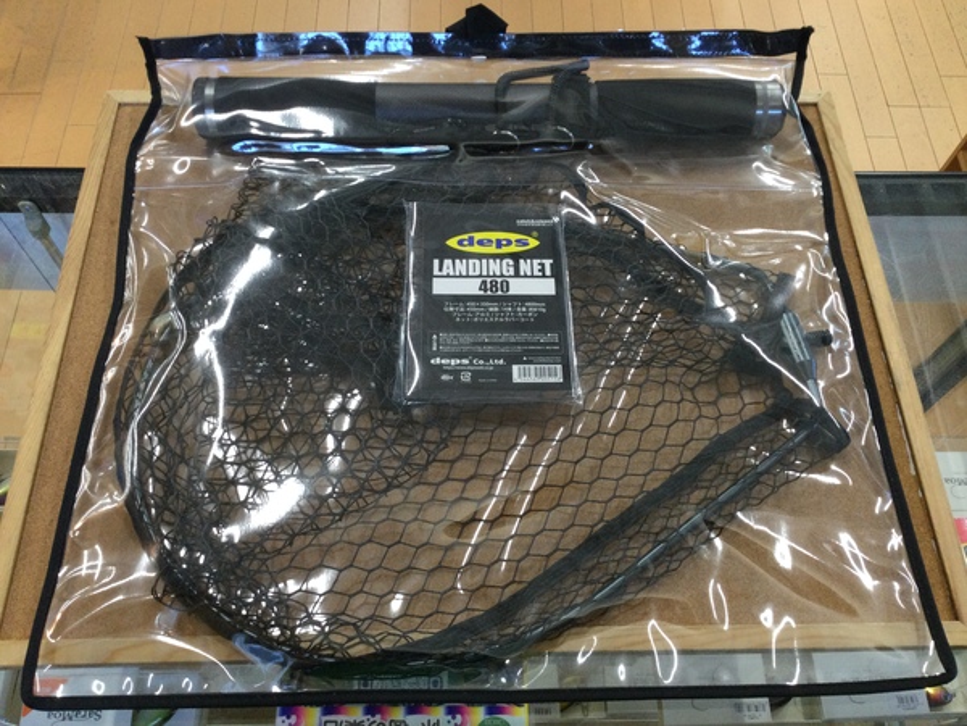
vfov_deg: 45.4
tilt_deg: -62.7
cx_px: 484
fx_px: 866
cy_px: 363
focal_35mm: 31
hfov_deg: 58.4
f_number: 2.4
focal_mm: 3.3
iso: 40
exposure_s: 1/30
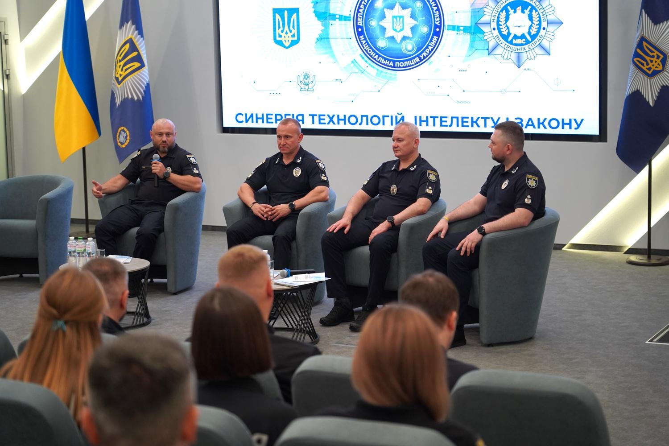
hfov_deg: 25.7
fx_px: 1468
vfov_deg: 17.3
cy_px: 223
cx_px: 334
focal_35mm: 79
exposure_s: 1/160
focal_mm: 79
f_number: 4
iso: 1600
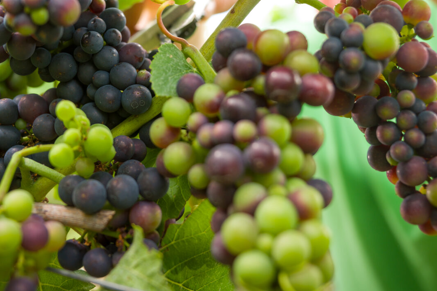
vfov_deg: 28.4
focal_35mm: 46
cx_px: 210
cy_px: 44
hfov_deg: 42.7
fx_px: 558
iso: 125
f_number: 2.8
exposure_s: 1/250
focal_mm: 24
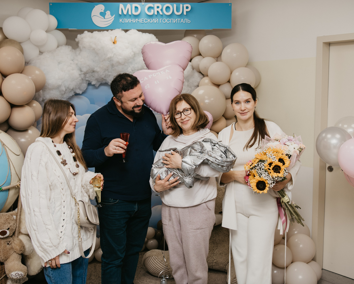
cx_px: 183
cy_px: 127
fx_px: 419
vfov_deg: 37.3
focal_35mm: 40
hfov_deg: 45.8
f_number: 4
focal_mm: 32
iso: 200
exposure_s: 1/160
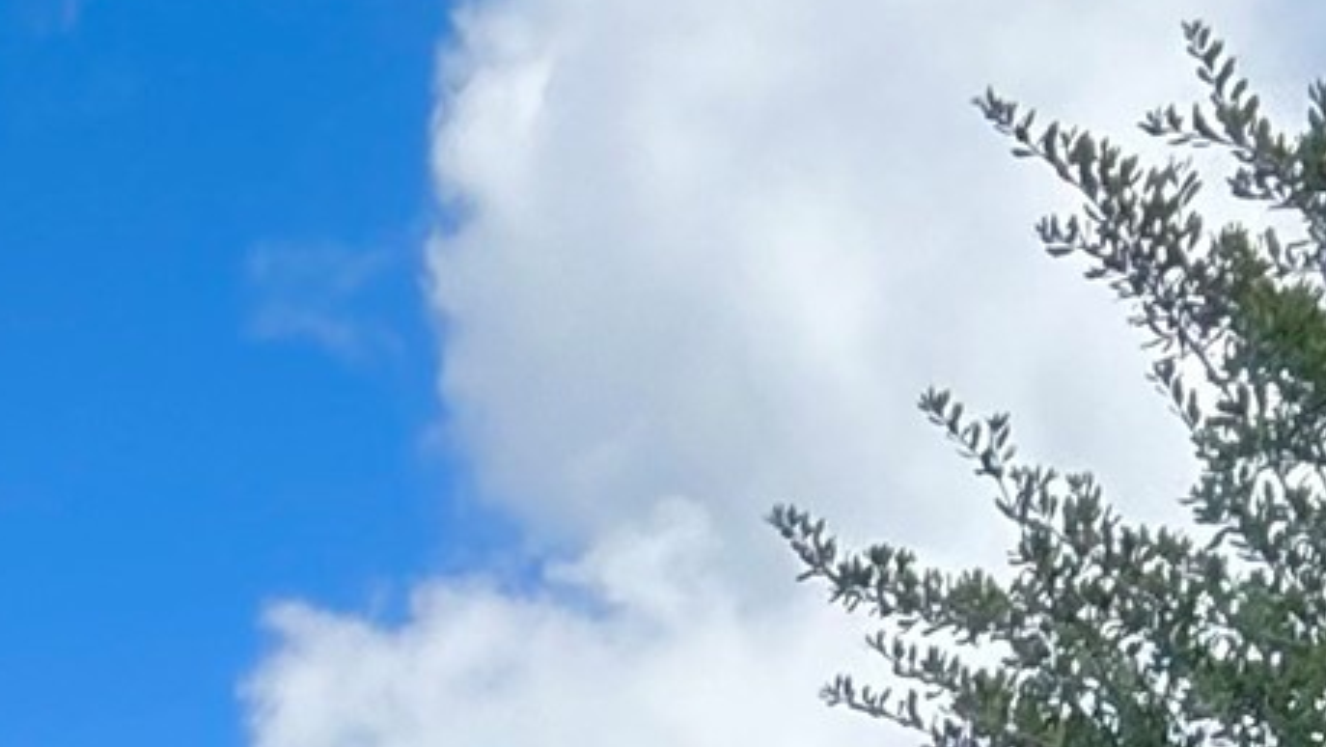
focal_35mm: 146
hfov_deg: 14.2
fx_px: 5135
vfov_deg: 7.1
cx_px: -365
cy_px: 2557
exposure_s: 1/750
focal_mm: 2.69
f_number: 1.9
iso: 25
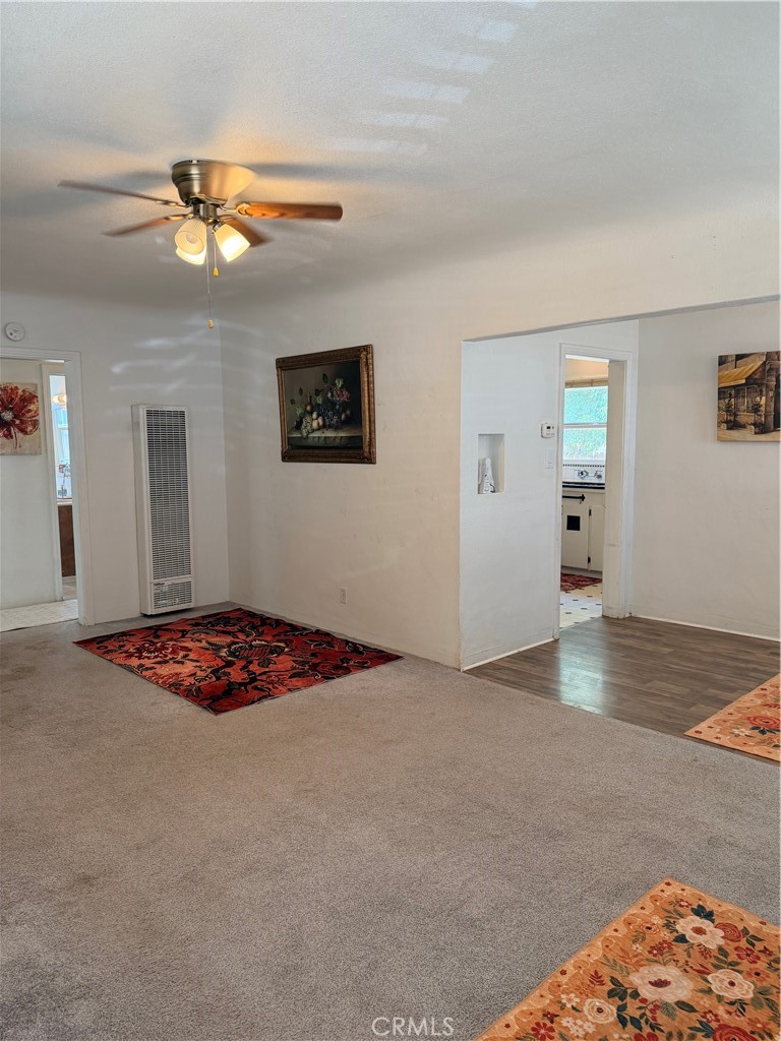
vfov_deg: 71.6
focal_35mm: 24
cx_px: 390
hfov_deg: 56.8
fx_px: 722
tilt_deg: -7.4
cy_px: 520
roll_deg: +0.6
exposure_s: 1/120
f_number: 1.78
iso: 200
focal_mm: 6.76
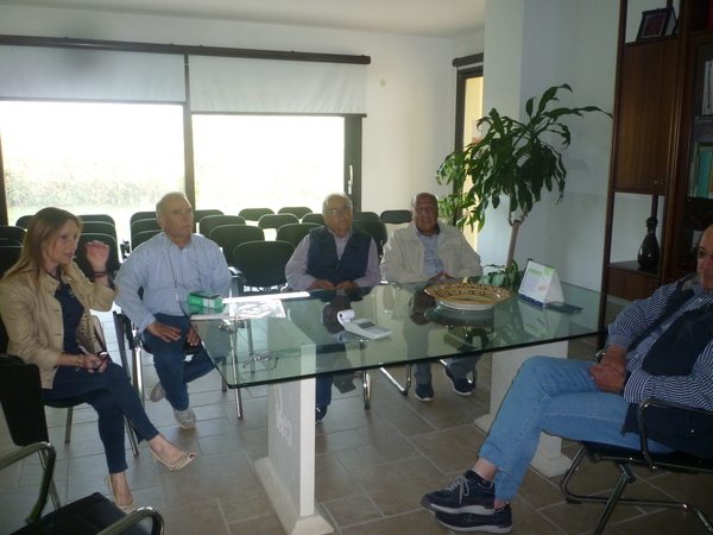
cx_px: 356
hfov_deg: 61.7
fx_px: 597
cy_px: 268
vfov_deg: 48.2
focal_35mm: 29
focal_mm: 5.2
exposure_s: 1/30
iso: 200
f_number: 3.3
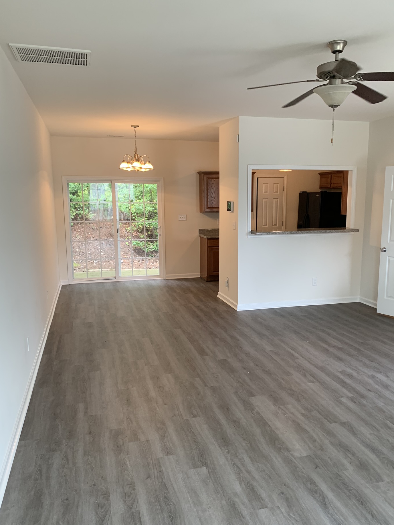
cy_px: 281
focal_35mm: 29
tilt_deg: -10.1
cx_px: 217
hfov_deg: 48.2
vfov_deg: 61.6
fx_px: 440
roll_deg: +0.4
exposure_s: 1/60
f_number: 1.8
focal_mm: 4.25
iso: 100
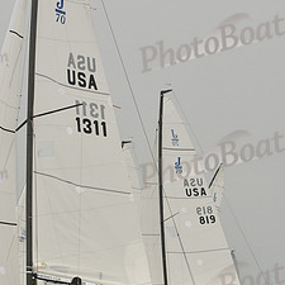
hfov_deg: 4.0
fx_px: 4080
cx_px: 75
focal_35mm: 438
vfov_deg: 4.0
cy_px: 240
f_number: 7.1
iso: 400
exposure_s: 1/1250
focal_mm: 200
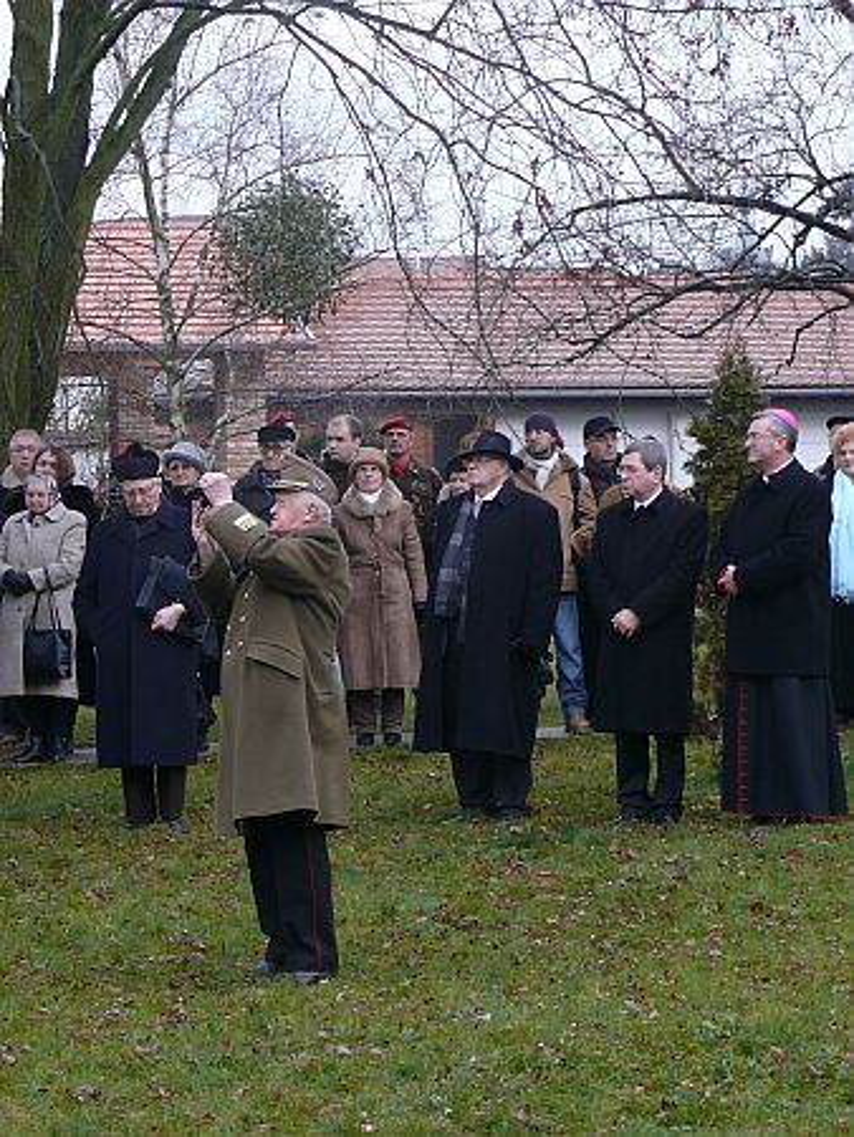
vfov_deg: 15.2
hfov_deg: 11.4
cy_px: 568
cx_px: 427
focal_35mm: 130
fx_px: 4272
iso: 100
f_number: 3.2
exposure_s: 1/60
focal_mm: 15.4
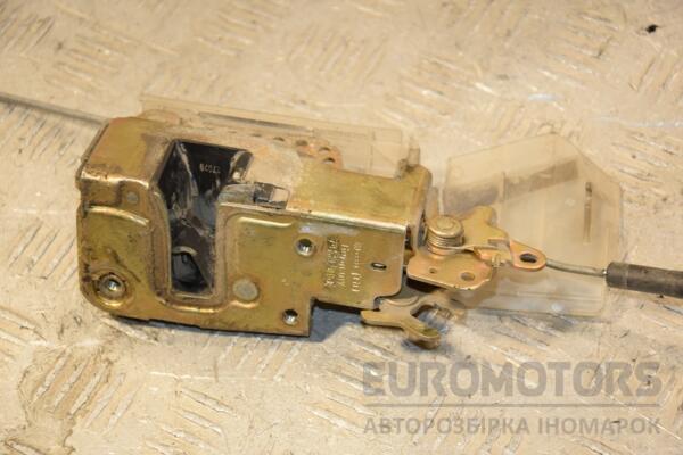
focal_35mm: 105
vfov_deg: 13.0
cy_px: 228
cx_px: 342
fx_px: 1992
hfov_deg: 19.5
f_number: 5.3
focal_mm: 70
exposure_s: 1/200
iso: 800
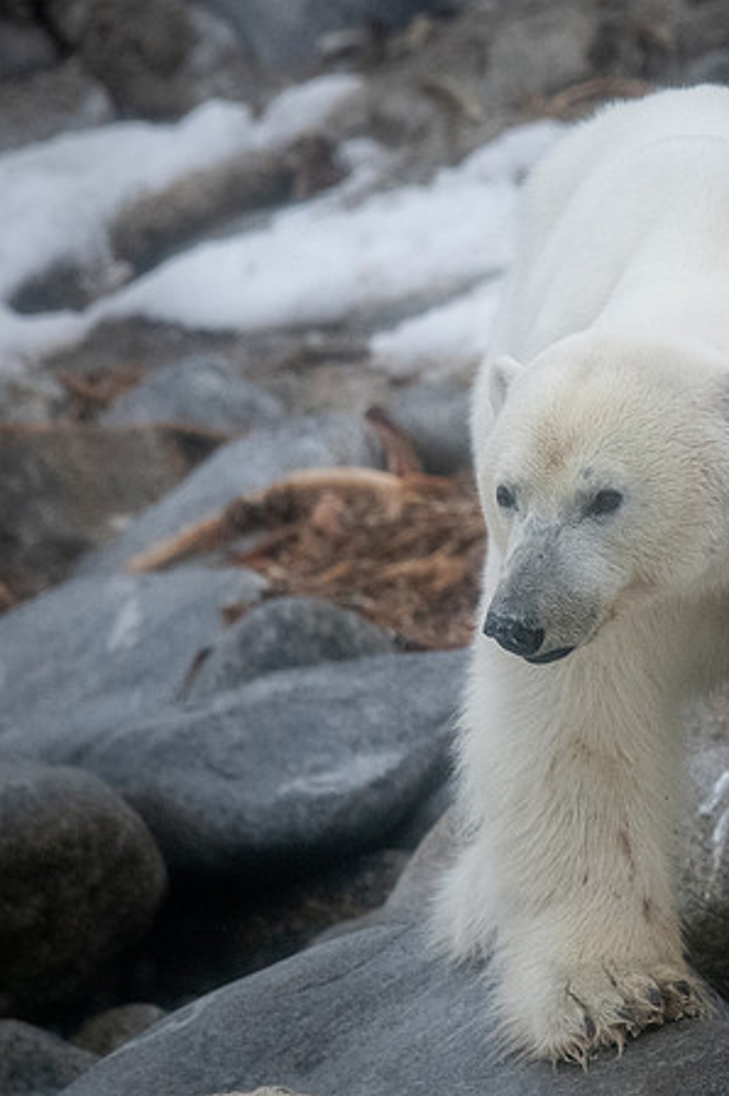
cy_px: 357
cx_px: 821
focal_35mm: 828
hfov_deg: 1.7
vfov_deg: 2.5
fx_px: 25187
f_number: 6
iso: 3200
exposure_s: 1/2000
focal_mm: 400
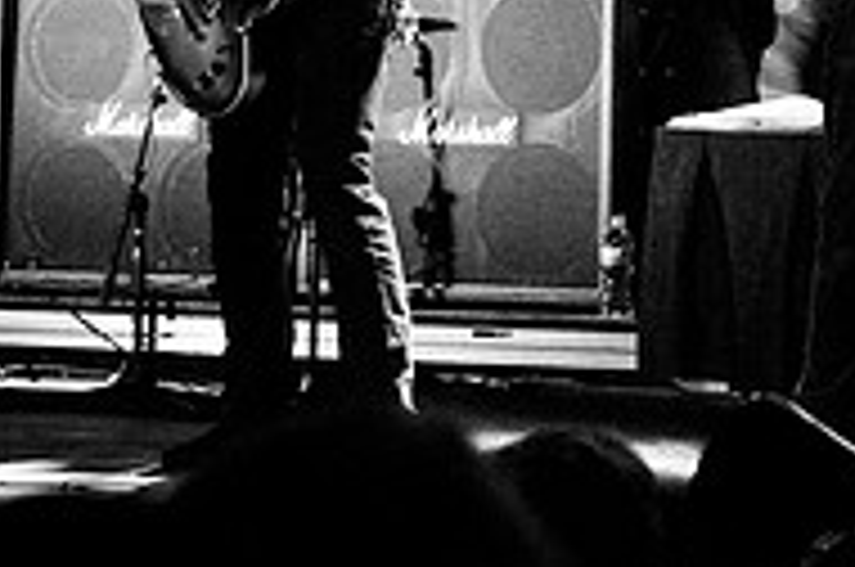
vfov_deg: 7.4
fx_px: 4339
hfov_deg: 11.2
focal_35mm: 183
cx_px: 558
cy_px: -232
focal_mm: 40
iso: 1000
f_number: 2.8
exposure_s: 1/160
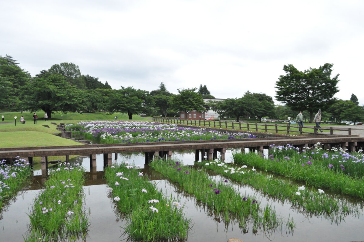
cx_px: 182
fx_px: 333
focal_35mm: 33
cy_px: 121
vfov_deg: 39.9
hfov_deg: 57.3
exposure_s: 1/1250
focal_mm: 22
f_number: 9
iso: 3200
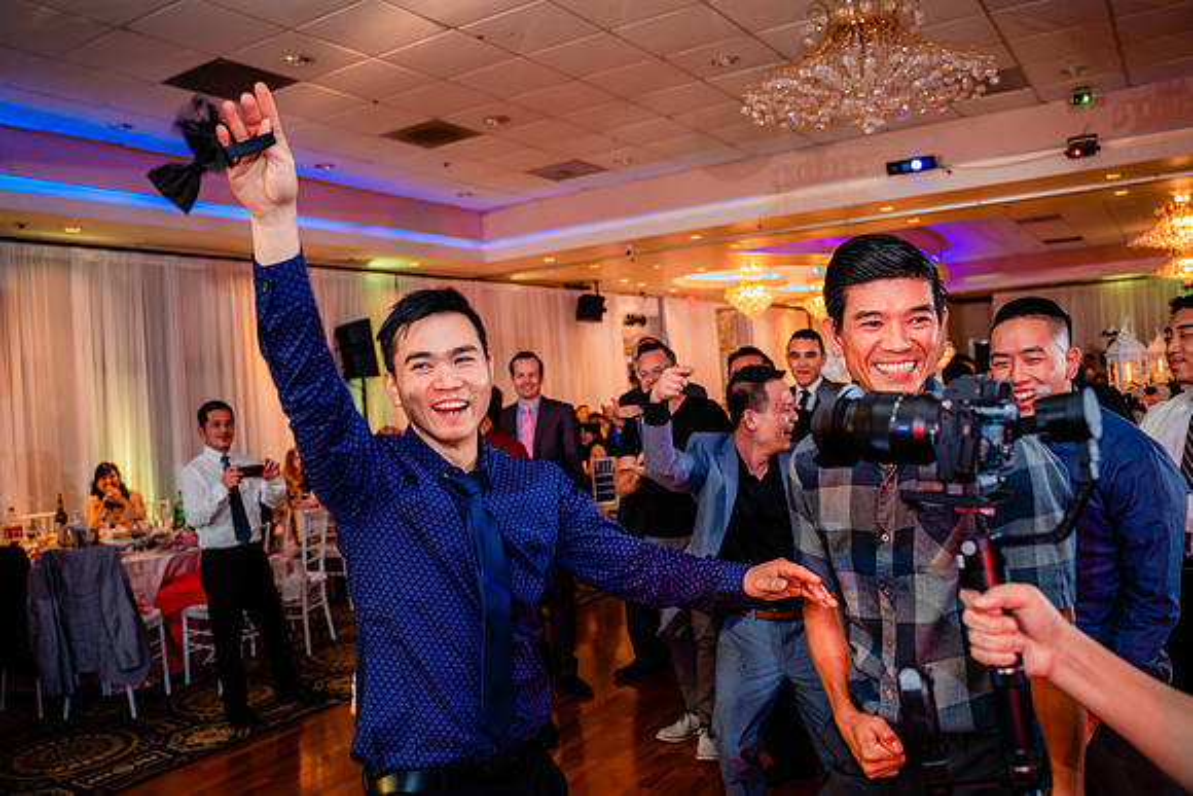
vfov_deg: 46.4
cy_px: 398
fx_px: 928
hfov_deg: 65.5
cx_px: 596
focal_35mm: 28
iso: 1000
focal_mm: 28
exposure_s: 1/160
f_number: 3.5
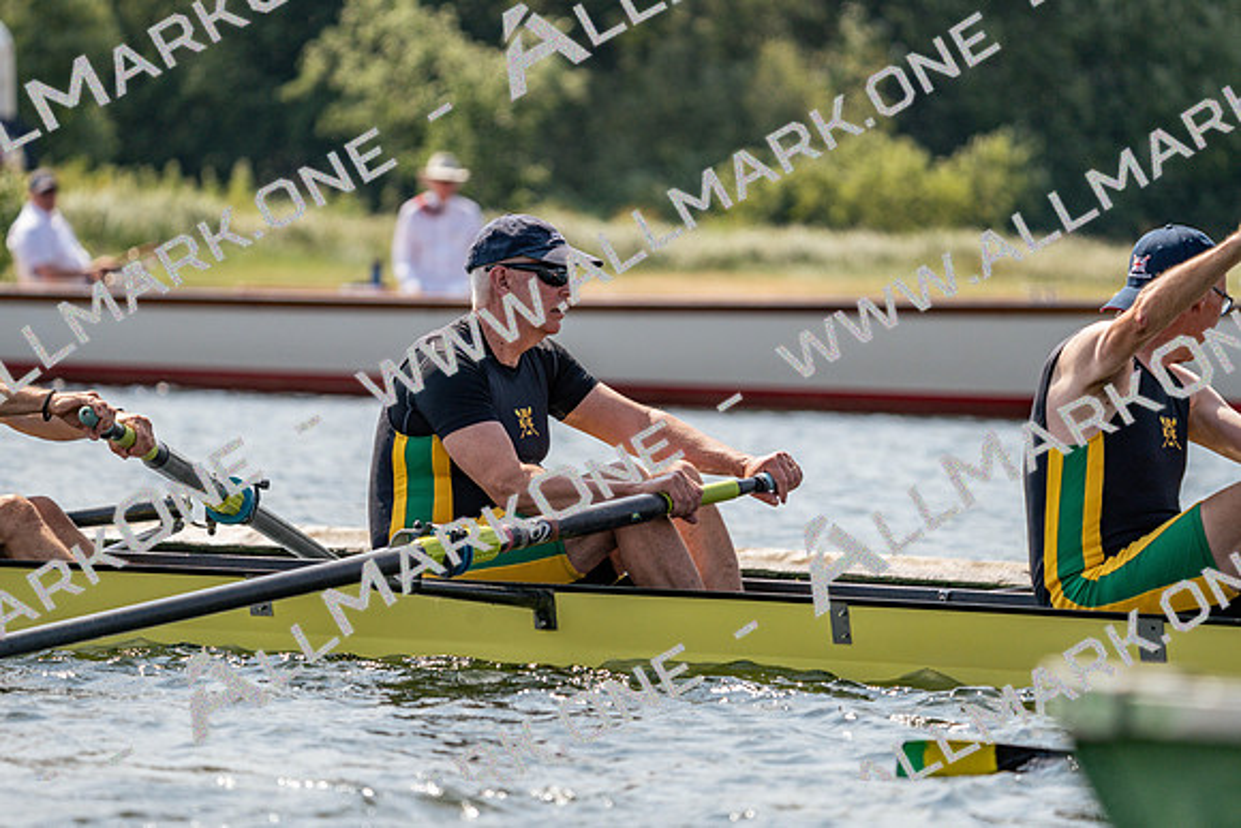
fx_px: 10033
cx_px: 620
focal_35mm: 291
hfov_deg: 7.1
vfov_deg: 4.7
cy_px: 414
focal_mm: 291
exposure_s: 1/1600
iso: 250
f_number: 5.6
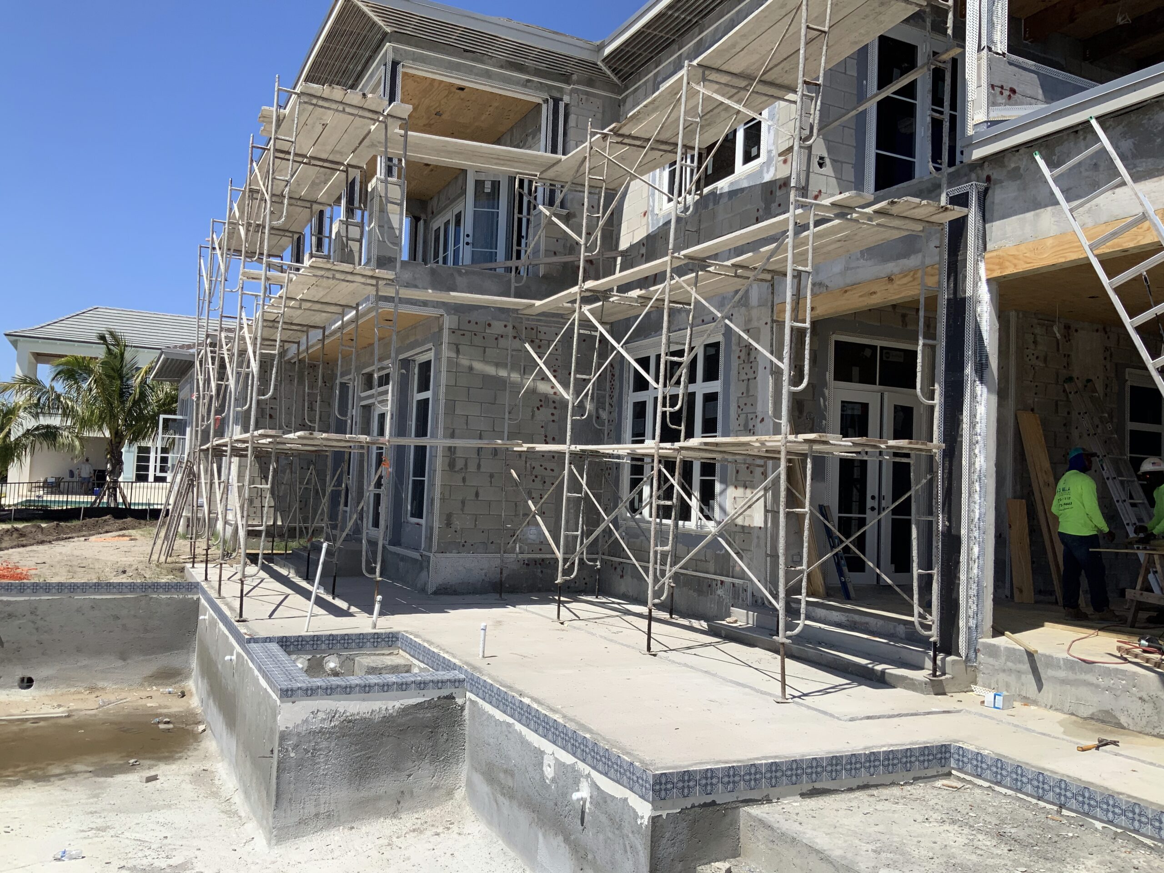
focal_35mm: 29
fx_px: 975
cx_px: 582
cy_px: 436
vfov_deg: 48.2
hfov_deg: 61.7
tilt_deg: +2.7
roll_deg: -0.8
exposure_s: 1/2538
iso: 20
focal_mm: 3
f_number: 1.8
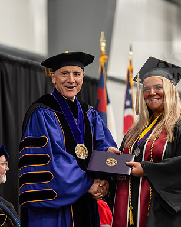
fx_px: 1159
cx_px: 116
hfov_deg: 8.9
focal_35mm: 173
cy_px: 113
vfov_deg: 11.2
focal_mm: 122
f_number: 3.2
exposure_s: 1/200
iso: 2000
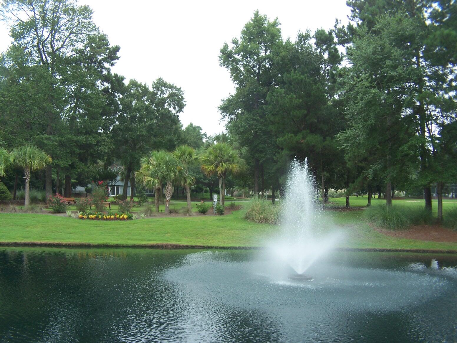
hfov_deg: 34.3
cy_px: 172
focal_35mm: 56
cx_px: 228
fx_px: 739
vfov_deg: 26.1
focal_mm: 9.3
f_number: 3.1
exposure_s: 1/350
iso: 80
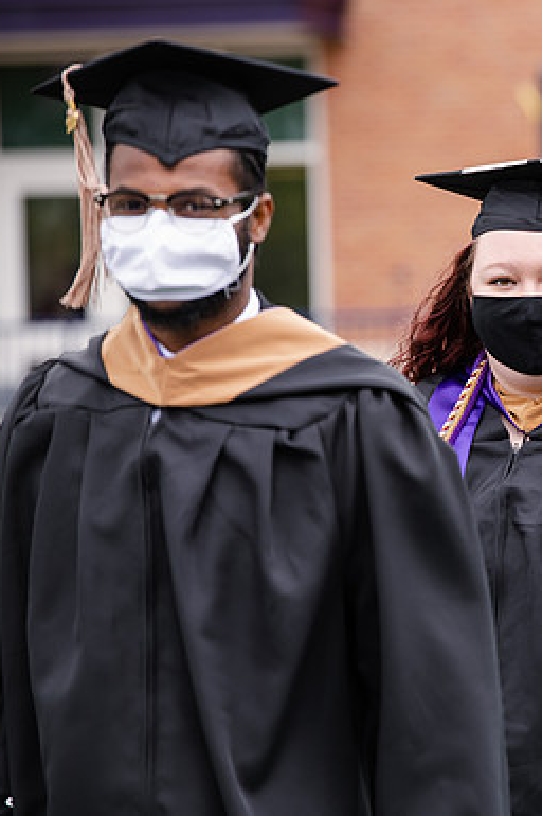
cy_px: 408
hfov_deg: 4.9
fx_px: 6312
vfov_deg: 7.4
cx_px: 582
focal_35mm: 279
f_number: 5
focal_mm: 185
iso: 500
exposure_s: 1/640
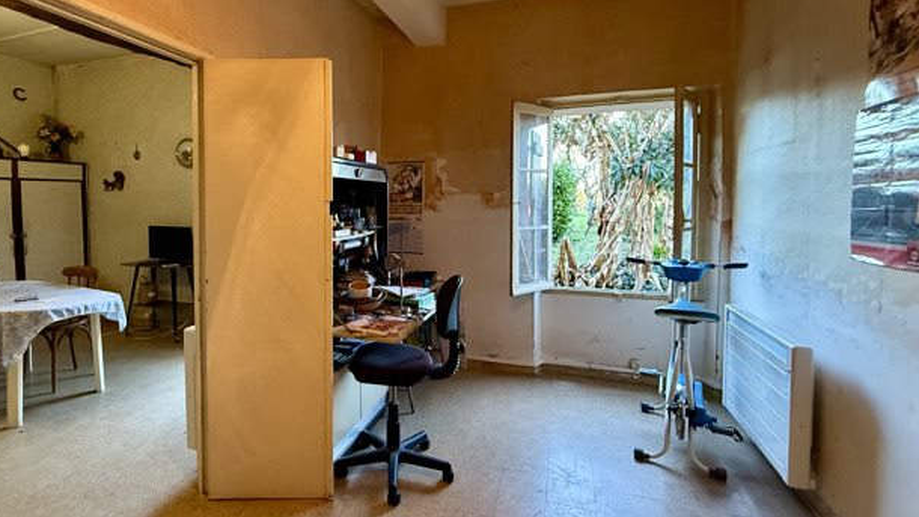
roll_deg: +0.7
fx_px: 487
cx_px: 365
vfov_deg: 55.7
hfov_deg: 85.5
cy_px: 223
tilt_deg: -2.3
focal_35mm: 20
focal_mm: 2.22
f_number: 2.2
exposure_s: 1/50
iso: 500
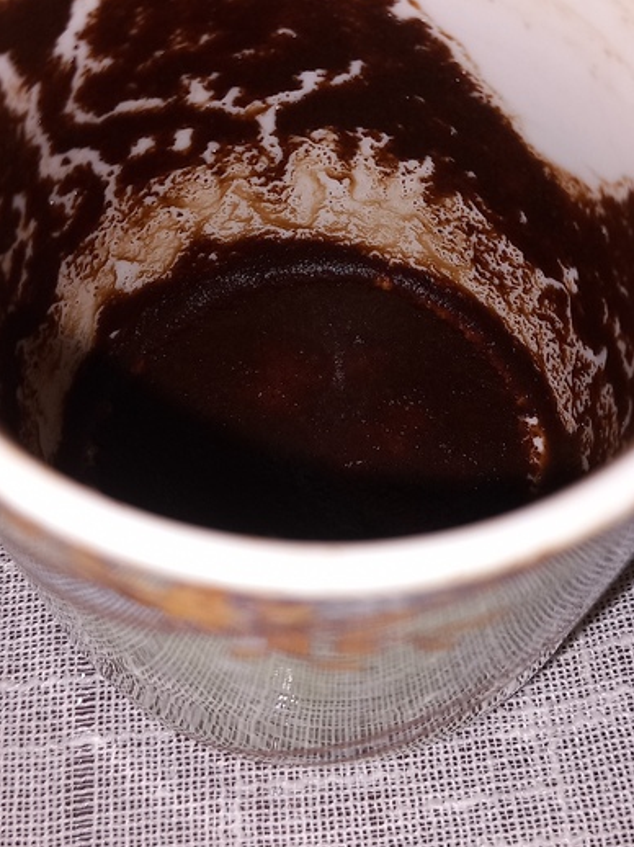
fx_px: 1173
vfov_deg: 39.5
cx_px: 335
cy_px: 347
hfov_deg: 30.2
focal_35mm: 48
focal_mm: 4
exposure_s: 1/100
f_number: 1.8
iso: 20
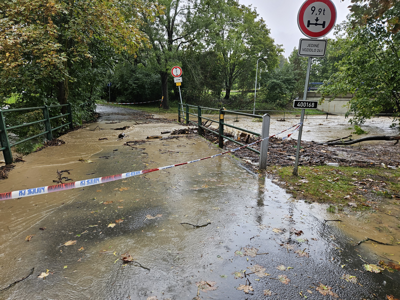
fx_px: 266
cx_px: 200
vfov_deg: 58.9
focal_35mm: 23
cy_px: 150
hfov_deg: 73.9
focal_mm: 5.4
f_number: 1.8
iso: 64
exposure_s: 1/180
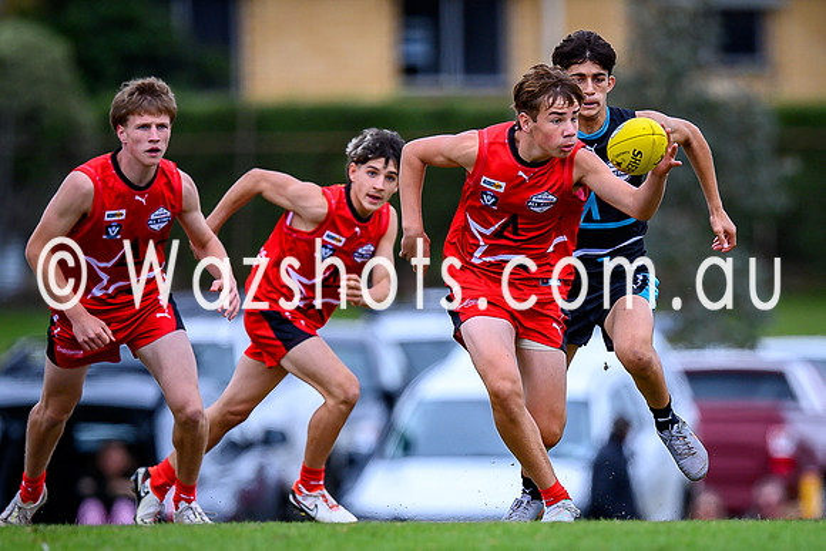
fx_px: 24126
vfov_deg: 1.3
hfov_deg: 2.0
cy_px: 349
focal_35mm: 1051
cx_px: 613
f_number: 4
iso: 250
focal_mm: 500
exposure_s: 1/1250
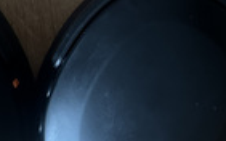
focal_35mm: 90
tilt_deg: -87.6
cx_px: 41
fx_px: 554
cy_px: -10
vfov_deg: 14.2
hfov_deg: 22.7
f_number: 1.78
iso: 1000
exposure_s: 1/58
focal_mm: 6.86
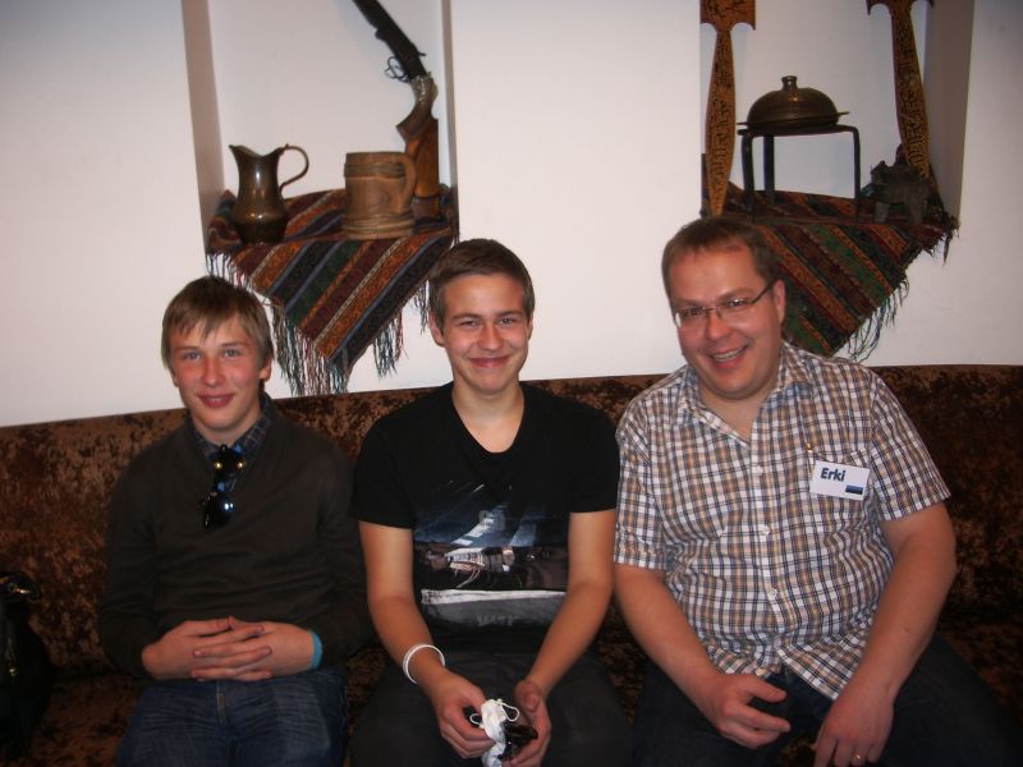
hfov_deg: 52.6
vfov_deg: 40.7
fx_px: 1034
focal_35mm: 35
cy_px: 384
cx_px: 512
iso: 50
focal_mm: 5.8
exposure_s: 1/40
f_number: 2.6
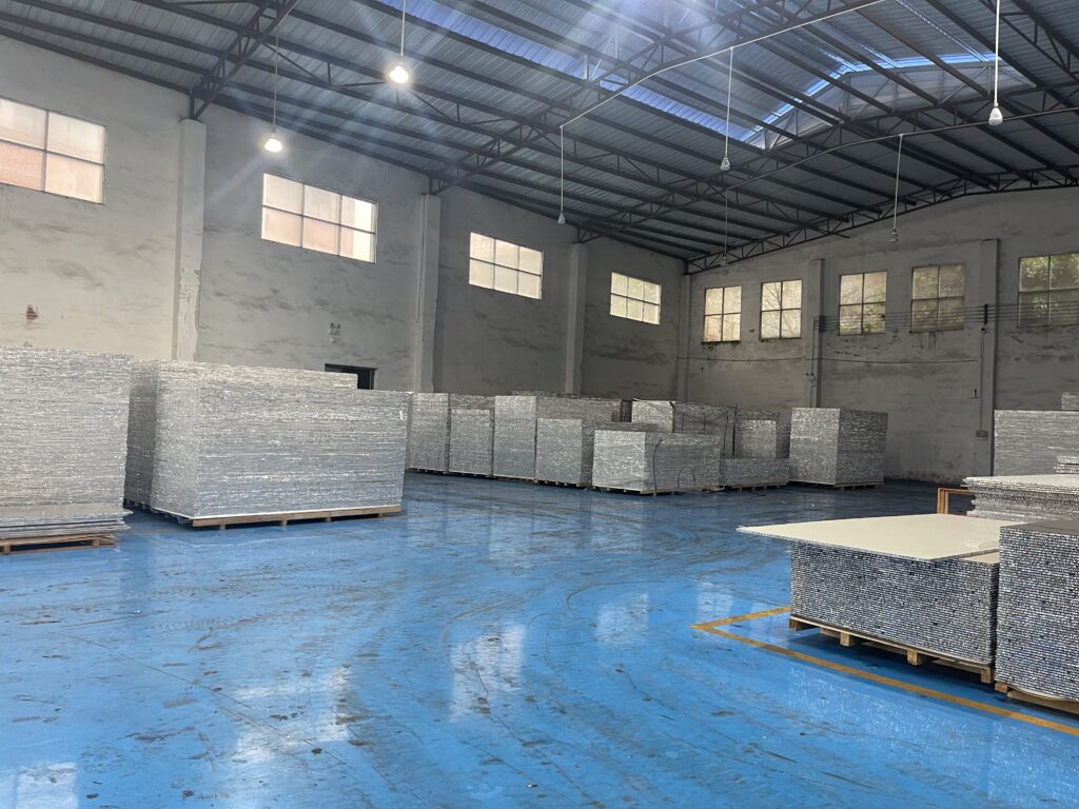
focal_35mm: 25
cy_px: 404
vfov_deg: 54.9
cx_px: 540
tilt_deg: +0.6
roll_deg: -2.3
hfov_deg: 69.4
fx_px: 779
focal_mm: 5.1
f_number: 1.6
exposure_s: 1/61
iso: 125
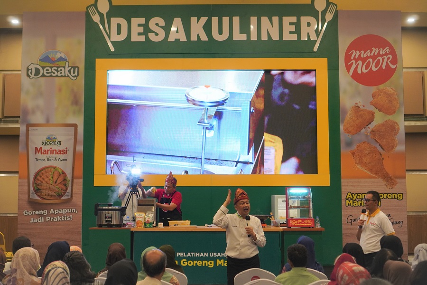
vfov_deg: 25.8
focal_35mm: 52
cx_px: 214
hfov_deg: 37.9
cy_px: 142
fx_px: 623
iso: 1000
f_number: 2.8
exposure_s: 1/100
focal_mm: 35
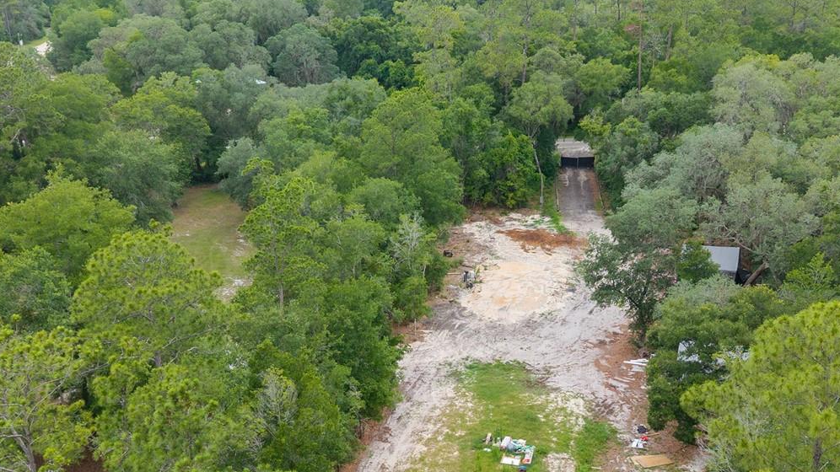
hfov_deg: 48.3
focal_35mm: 42
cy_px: 317
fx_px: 935
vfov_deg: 28.1
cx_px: 459
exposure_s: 1/1250
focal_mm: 8.67
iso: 270
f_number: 1.8
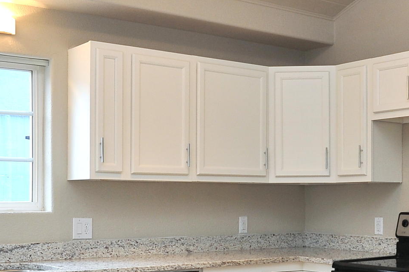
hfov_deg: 30.5
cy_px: 201
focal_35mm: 66
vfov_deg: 20.4
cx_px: 236
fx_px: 749
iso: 640
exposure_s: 1/80
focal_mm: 21
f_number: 7.1
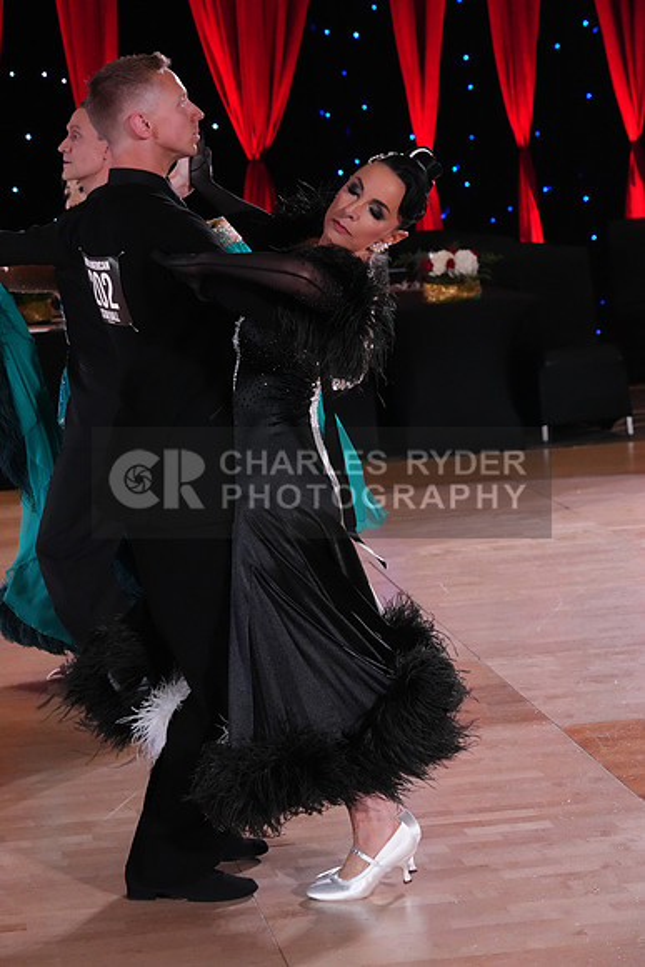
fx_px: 2686
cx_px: 322
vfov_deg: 20.4
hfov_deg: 13.7
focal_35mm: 100
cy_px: 484
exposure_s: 1/400
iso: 8000
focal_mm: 100
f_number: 6.3
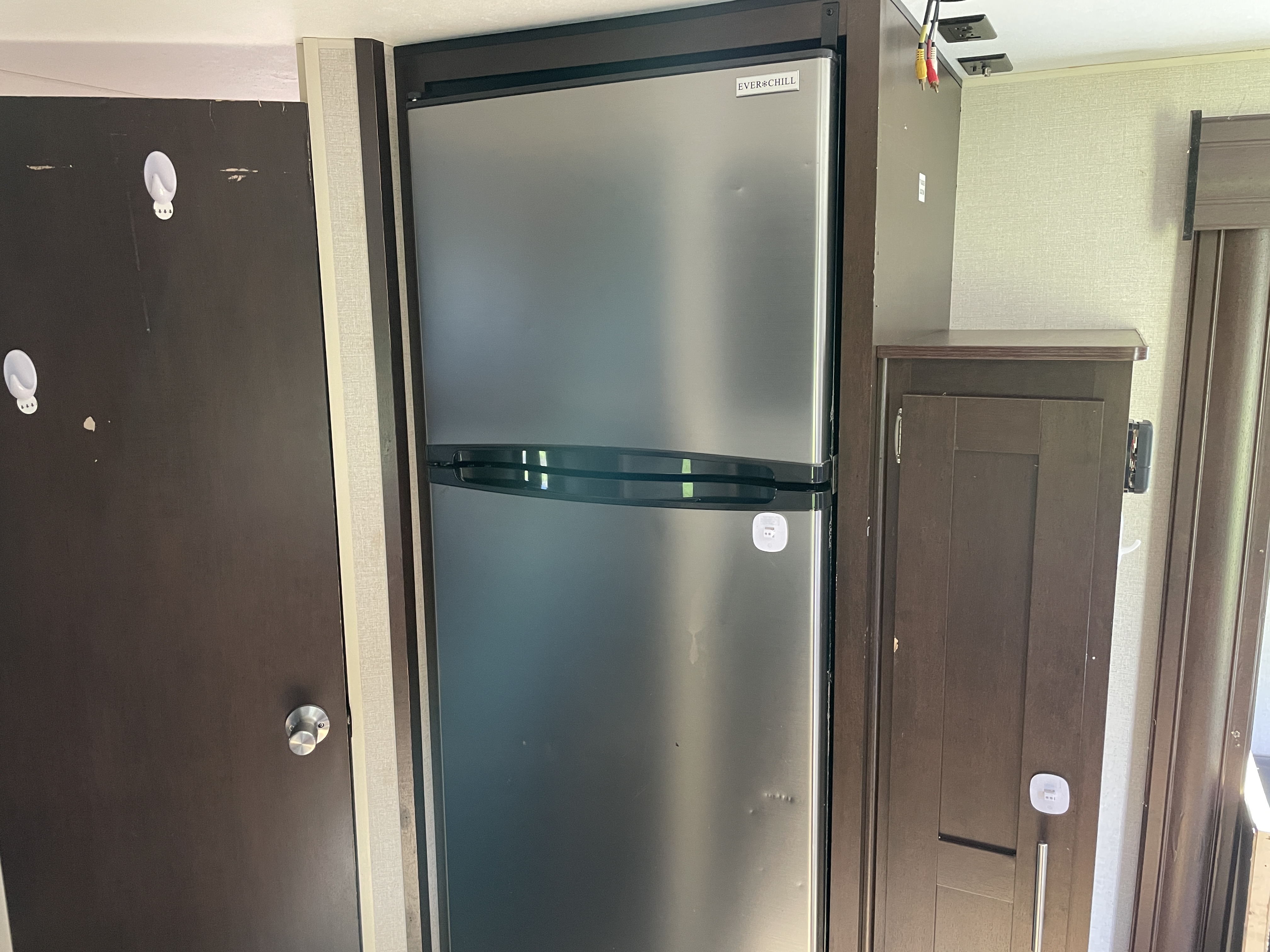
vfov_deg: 53.1
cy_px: 476
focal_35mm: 26
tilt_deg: -8.7
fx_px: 954
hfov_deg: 67.3
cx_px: 635
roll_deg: +2.6
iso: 500
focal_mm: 4.2
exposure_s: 1/60
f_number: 1.6
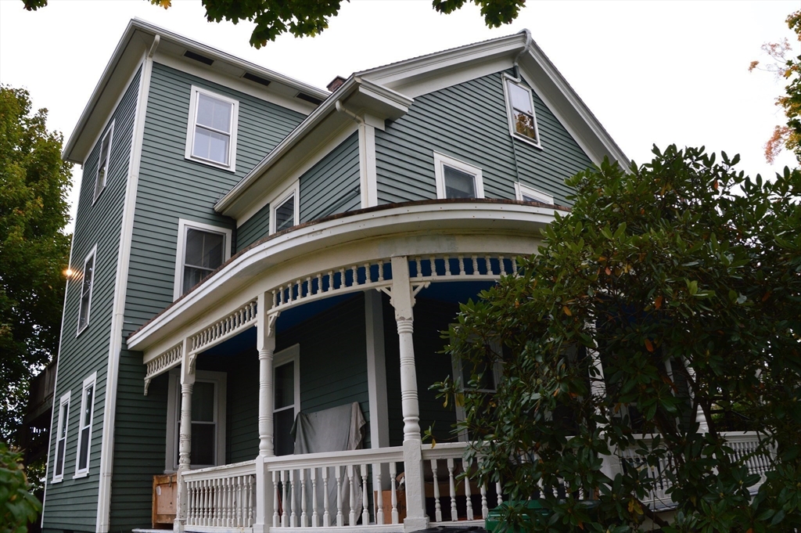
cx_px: 400
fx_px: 600
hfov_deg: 67.4
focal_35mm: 27
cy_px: 266
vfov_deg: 47.9
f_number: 10
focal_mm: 18
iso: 400
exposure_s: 1/200
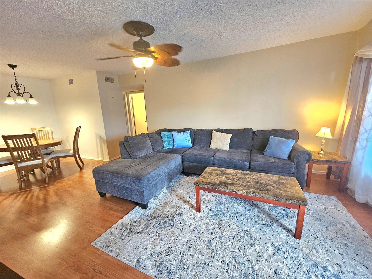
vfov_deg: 89.9
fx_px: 140
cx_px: 186
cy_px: 140
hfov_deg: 106.2
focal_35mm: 13
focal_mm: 2.2
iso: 400
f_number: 2.2
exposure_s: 1/60.2
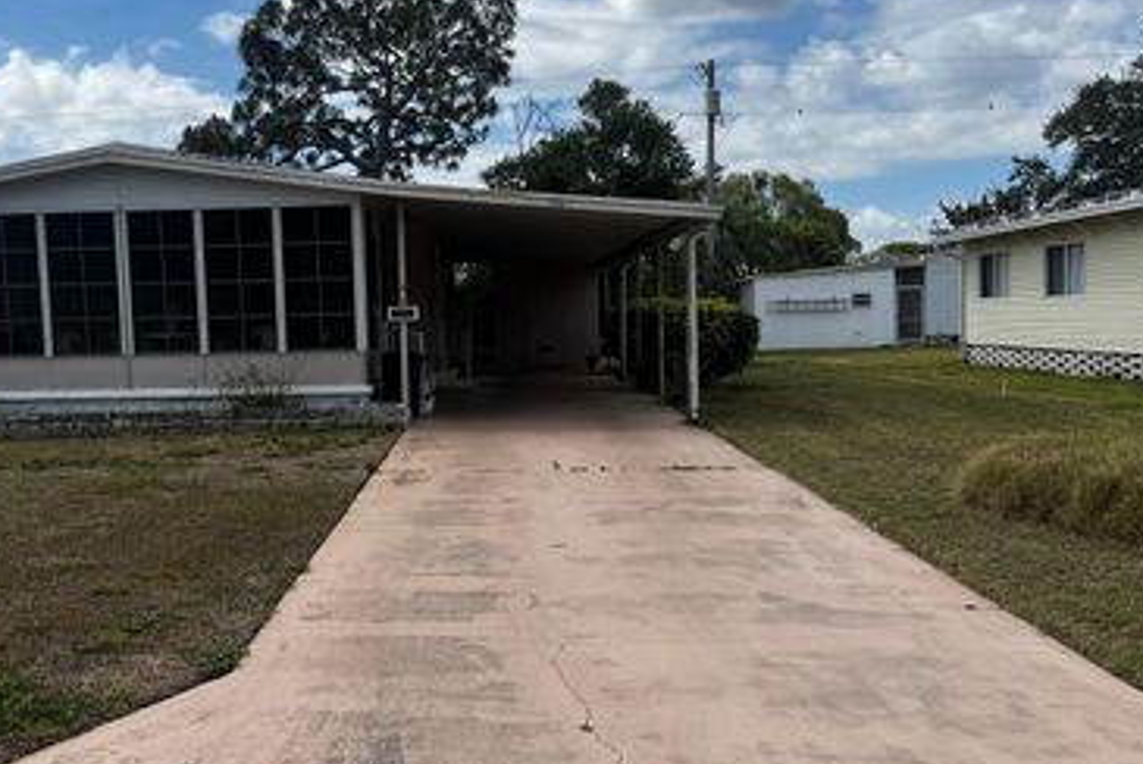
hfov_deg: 51.0
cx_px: 391
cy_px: 346
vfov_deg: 36.0
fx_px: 1176
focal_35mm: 37
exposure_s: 1/5076
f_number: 1.6
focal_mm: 5.1
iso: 50
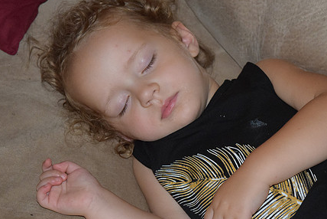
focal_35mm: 112
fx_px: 1015
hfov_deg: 18.3
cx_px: 155
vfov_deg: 12.3
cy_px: 112
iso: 3200
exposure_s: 1/60
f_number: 5.6
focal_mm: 55
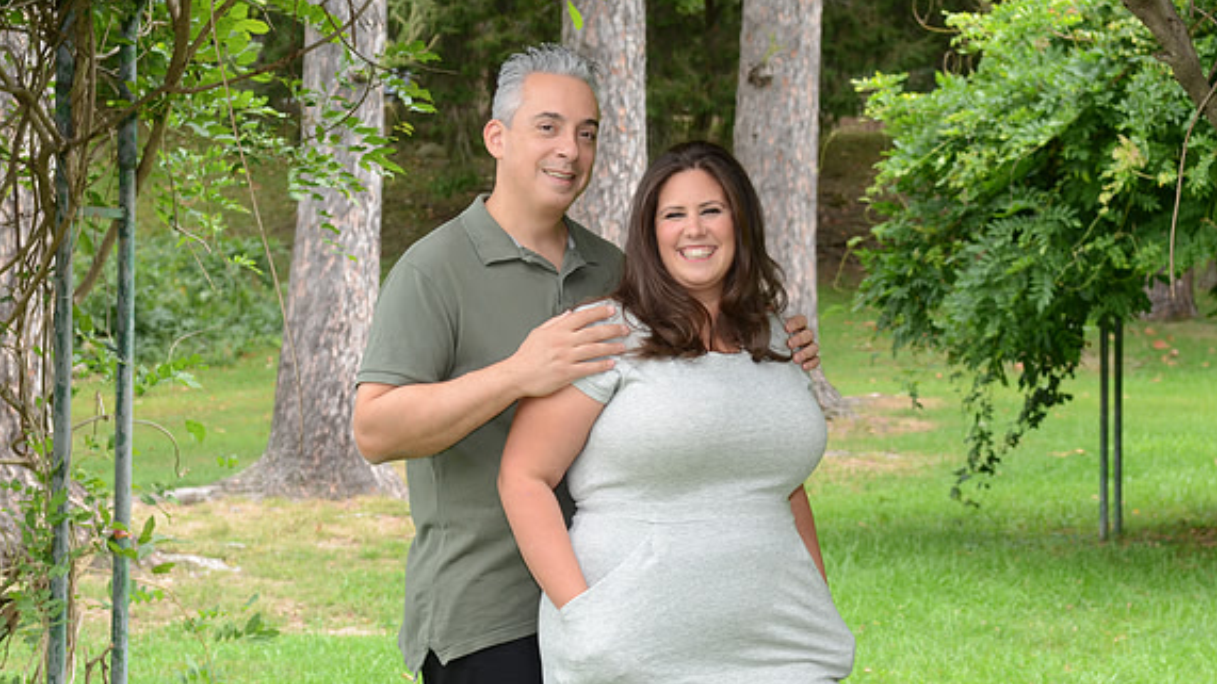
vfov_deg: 13.8
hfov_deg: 24.3
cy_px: 364
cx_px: 607
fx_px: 2824
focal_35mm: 88
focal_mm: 55
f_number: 6.3
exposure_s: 1/160
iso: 500
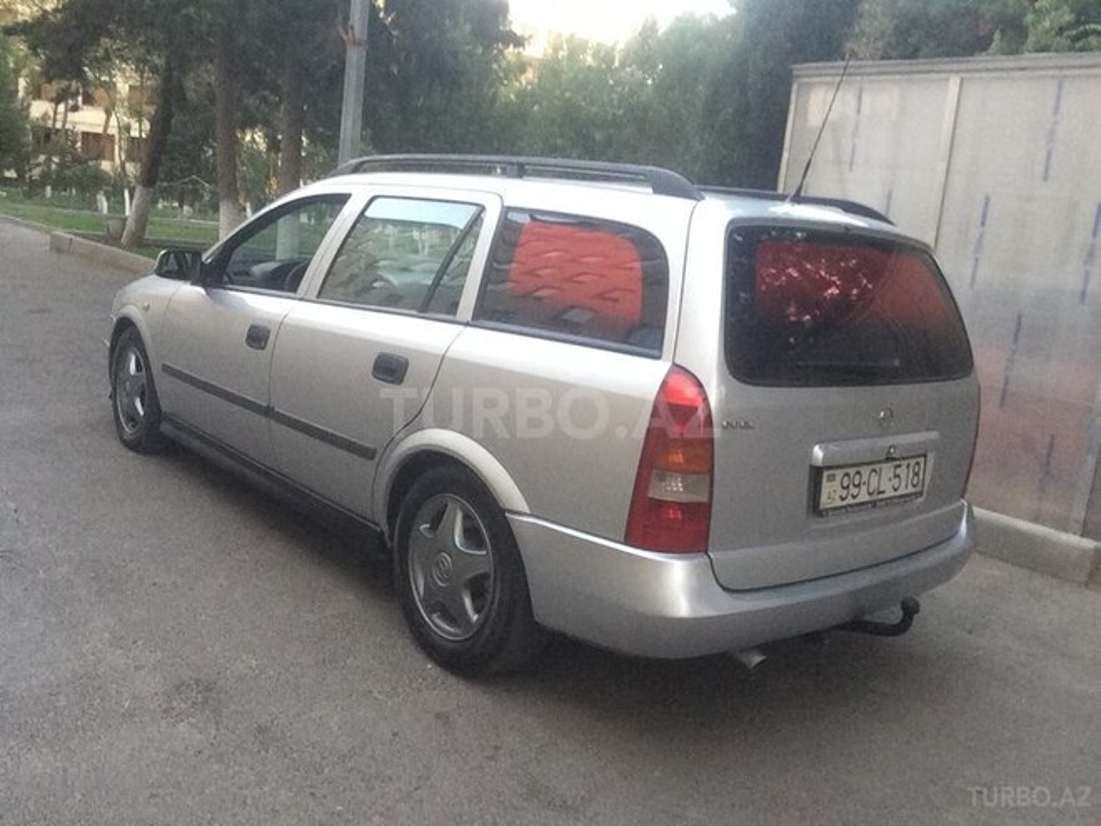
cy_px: 413
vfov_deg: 45.4
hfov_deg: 58.4
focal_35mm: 31
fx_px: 986
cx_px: 550
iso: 160
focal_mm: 2.15
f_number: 2.4
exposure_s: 1/33
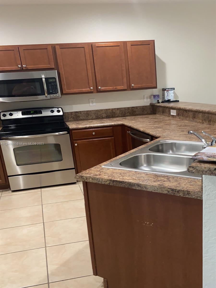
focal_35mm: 30
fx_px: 250
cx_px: 108
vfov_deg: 60.0
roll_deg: +5.1
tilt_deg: -15.3
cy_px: 144
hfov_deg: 46.8
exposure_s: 1/41
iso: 200
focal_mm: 4.25
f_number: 1.8
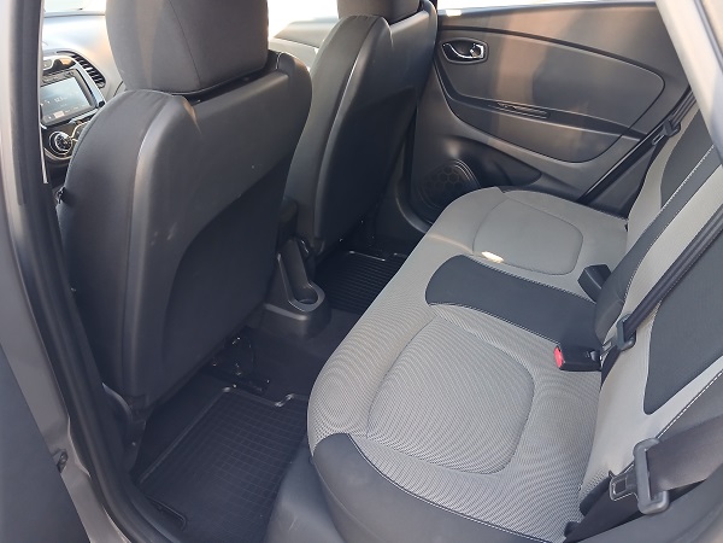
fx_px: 564
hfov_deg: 65.3
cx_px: 362
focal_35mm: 27
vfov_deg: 51.4
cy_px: 272
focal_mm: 3.98
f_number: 1.8
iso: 250
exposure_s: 1/33.3
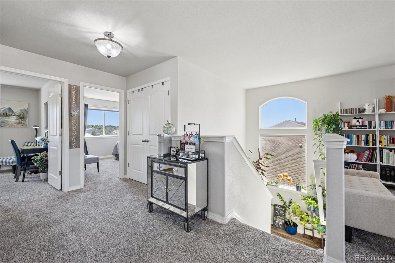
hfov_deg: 100.4
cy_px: 132
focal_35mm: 15
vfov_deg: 77.3
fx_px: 165
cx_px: 198
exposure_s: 1/15
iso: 800
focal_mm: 15
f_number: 11
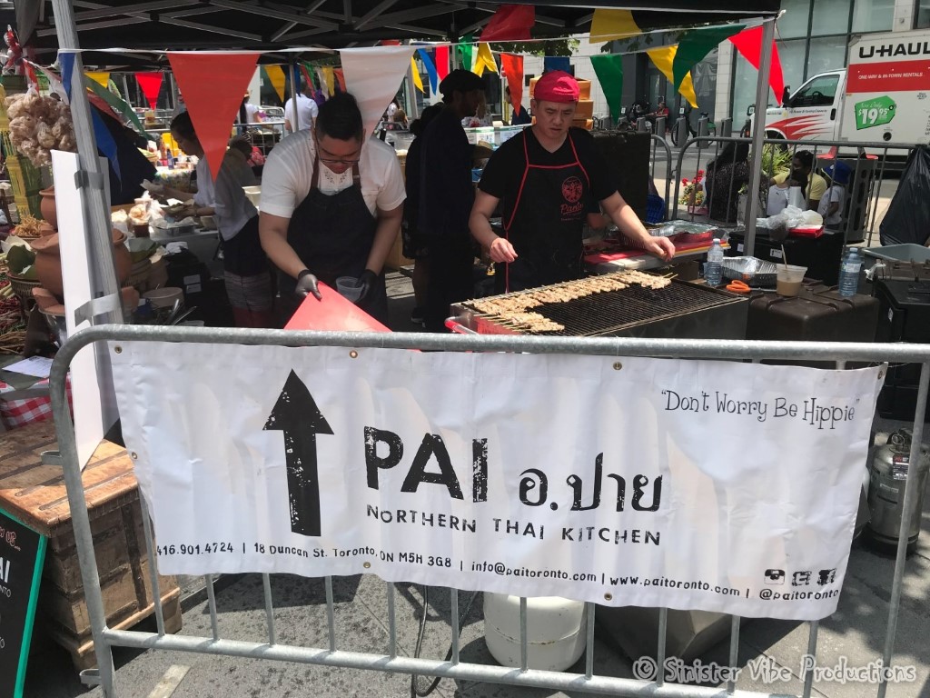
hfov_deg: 63.4
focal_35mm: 28
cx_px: 465
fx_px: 752
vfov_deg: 49.7
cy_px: 349
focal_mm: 3.99
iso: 20
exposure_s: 1/1400
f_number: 1.8
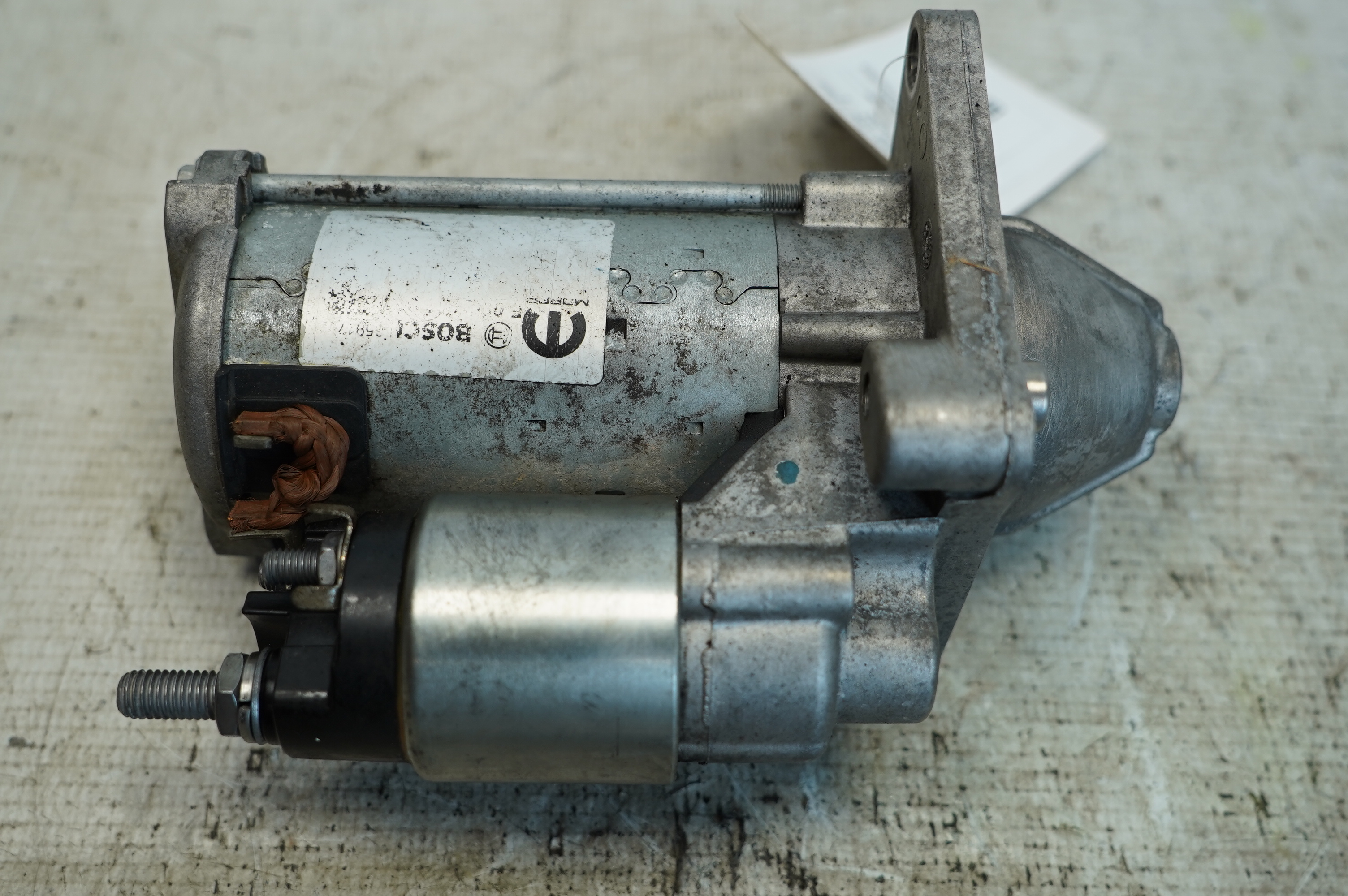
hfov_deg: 51.9
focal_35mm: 37
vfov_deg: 35.9
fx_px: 1384
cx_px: 674
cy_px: 448
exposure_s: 1/160
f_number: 4
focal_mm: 25
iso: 320
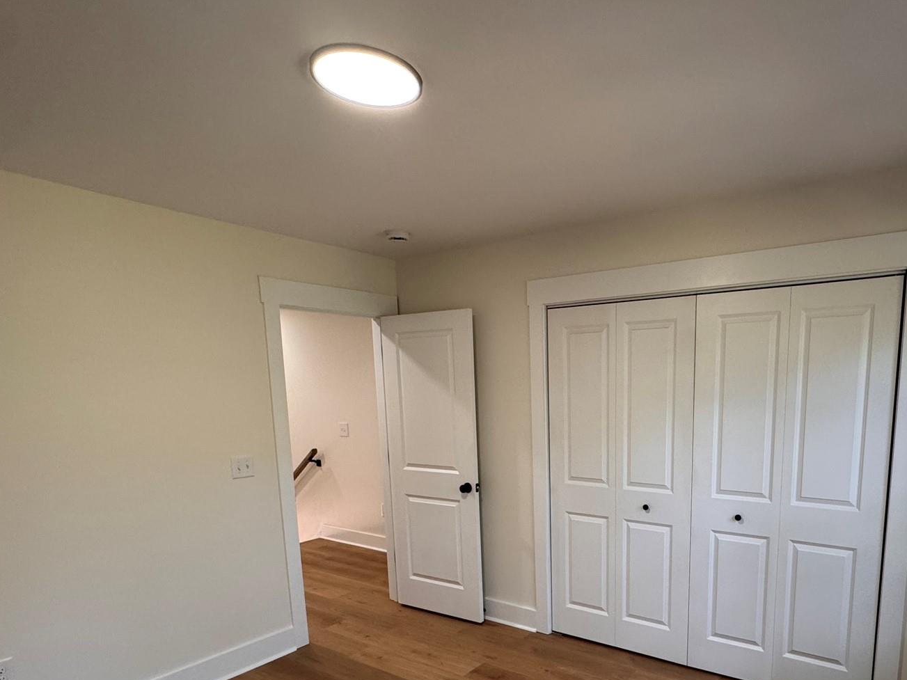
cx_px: 562
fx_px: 576
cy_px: 477
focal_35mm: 22
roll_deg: +1.6
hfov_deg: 75.2
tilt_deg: -9.3
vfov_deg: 59.0
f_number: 2.2
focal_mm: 2.22
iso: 200
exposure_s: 1/120
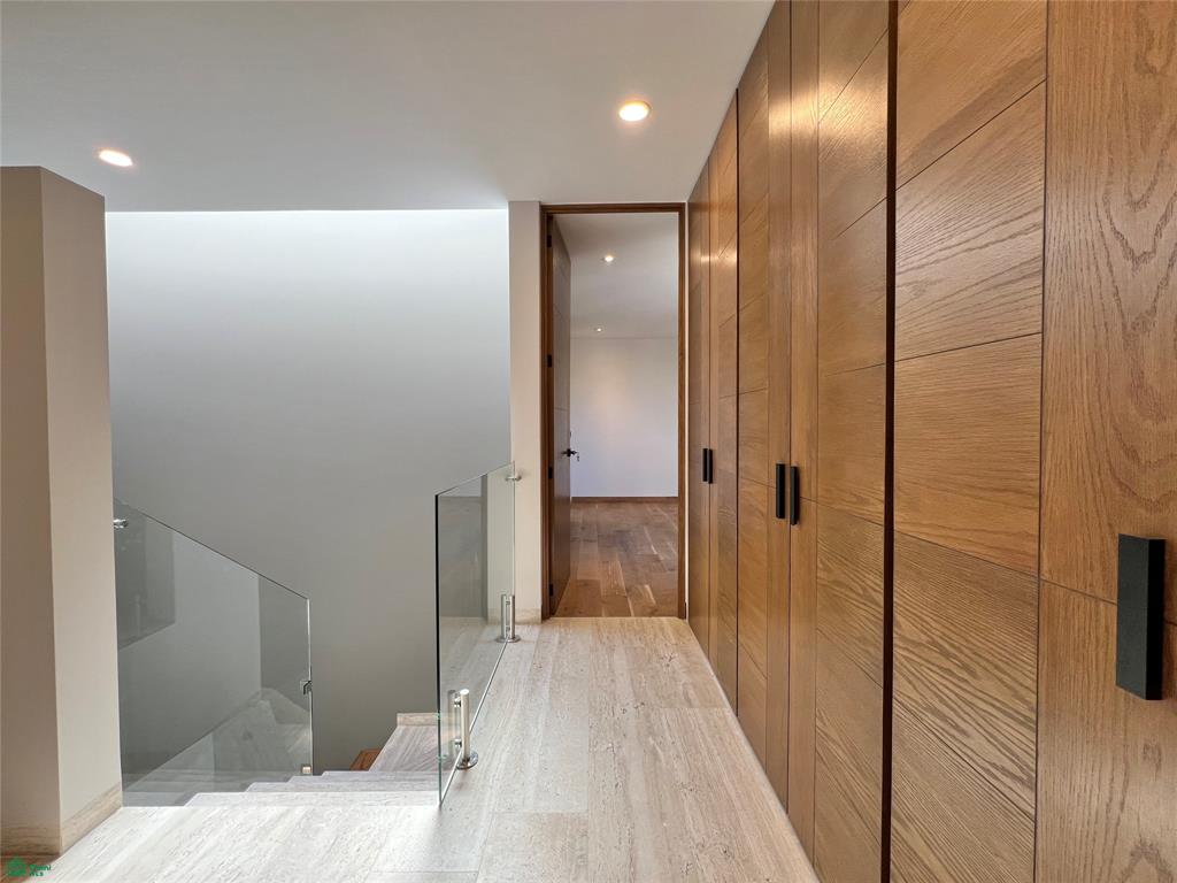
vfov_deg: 89.9
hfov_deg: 106.2
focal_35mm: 13
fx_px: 442
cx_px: 588
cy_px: 442
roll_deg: -0.4
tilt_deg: -1.6
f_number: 1.8
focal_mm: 1.57
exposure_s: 1/99
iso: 80
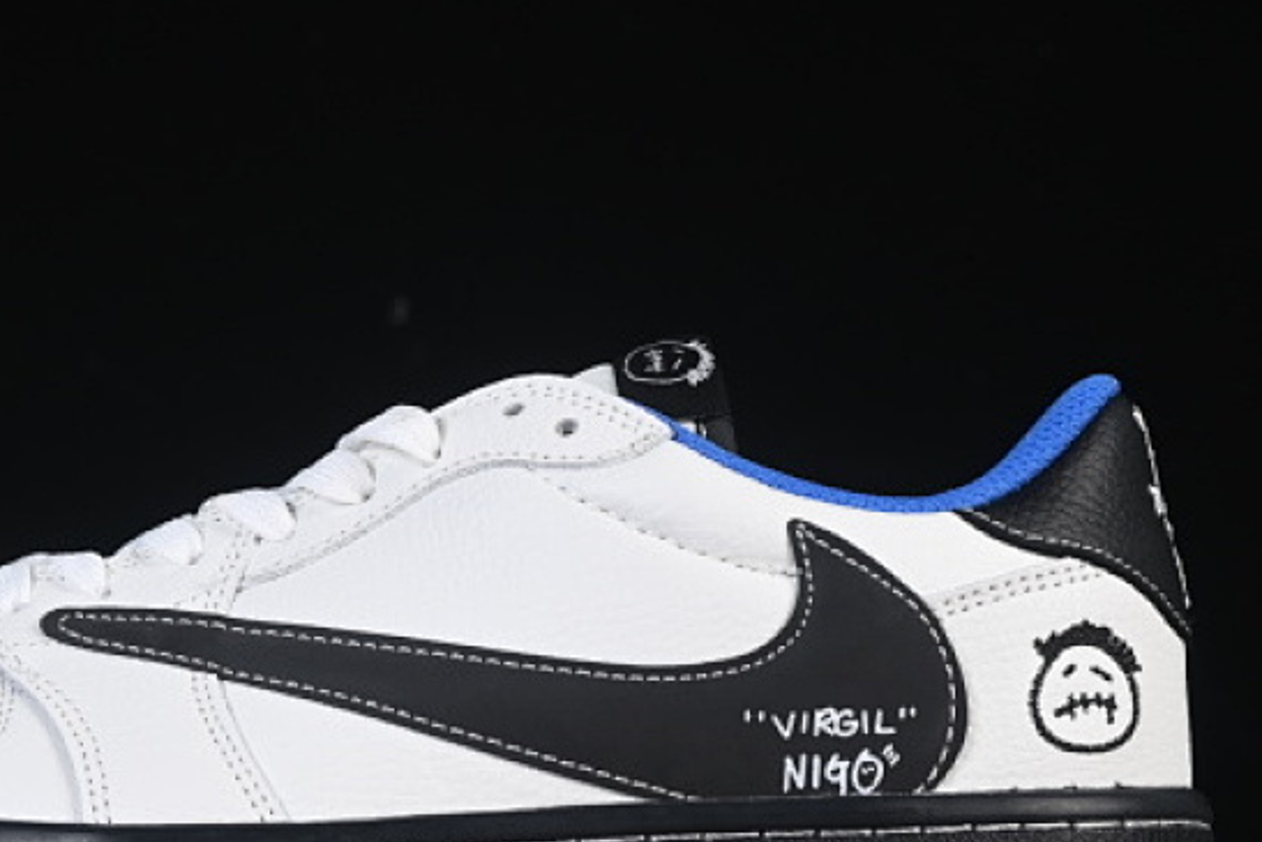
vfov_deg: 9.3
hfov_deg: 13.8
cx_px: 395
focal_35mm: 148
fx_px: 5189
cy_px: 464
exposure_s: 1/80
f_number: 8
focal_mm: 50
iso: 160
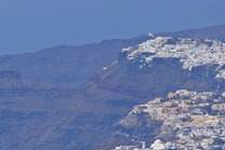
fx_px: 3696
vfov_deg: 2.3
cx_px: -208
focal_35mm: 591
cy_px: 140
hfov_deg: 3.5
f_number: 4
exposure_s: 1/1250
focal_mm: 120
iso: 100
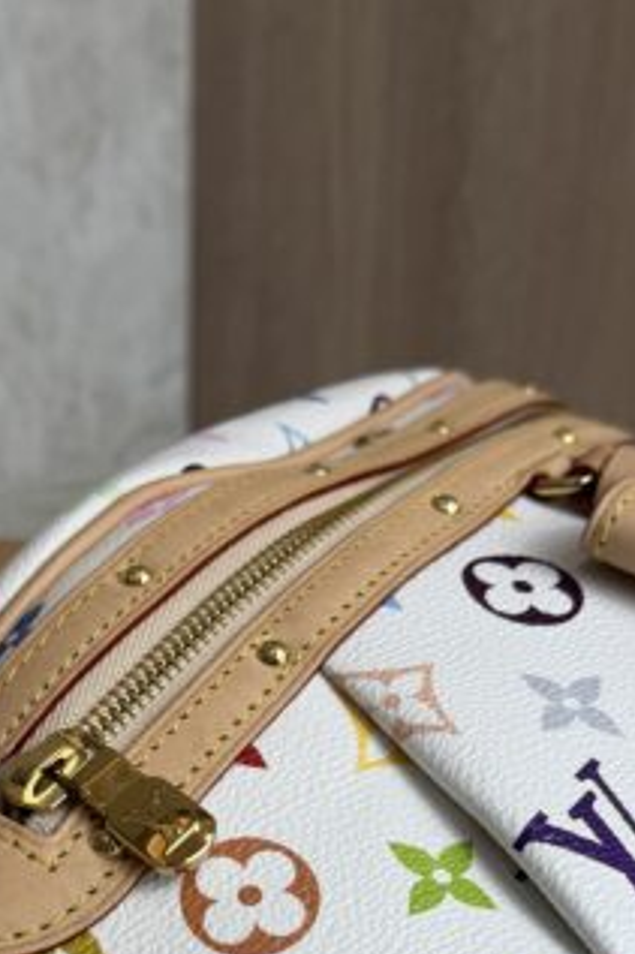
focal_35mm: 63
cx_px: 153
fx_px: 1669
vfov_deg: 30.8
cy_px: 807
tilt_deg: -21.0
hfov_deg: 21.4
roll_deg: -0.3
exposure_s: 1/262
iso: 64
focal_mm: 6.76
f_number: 1.78
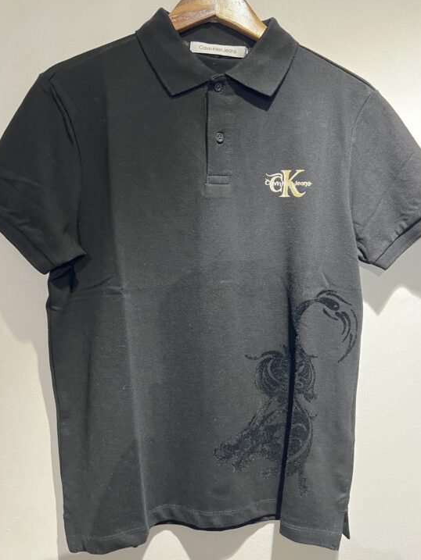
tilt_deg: +0.2
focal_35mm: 29
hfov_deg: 48.2
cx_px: 228
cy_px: 273
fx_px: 470
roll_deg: -0.4
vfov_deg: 61.6
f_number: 1.5
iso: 320
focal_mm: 5.7
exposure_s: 1/50
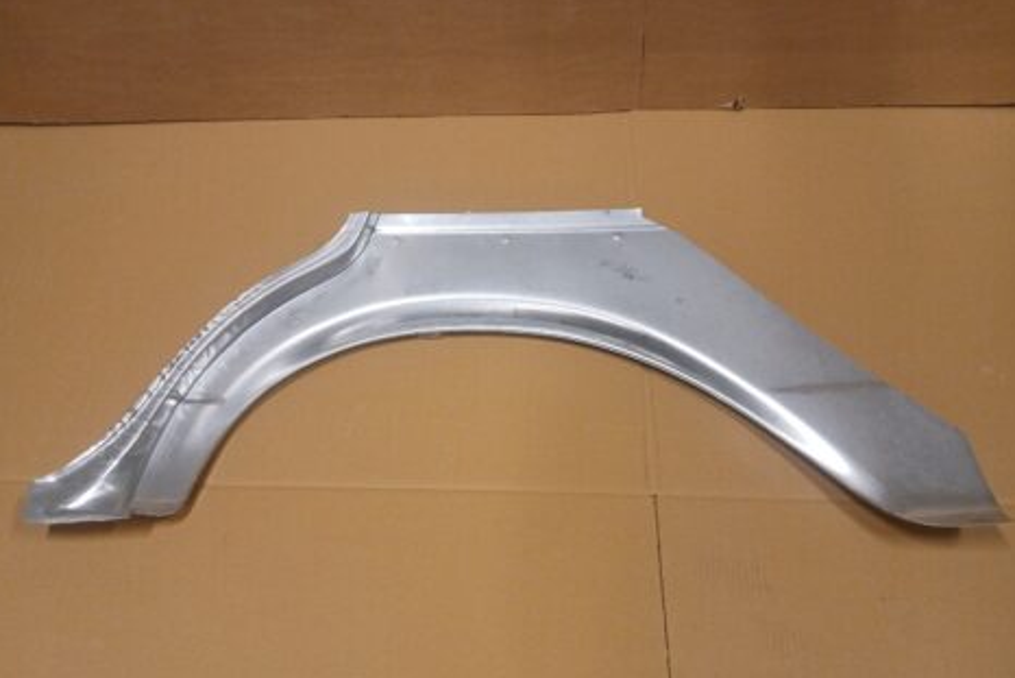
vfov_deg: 44.8
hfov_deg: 63.6
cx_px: 492
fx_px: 818
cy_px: 396
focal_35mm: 29
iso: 200
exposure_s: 1/33.3
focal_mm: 3.98
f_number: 1.8
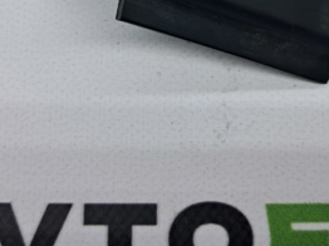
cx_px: 185
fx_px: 627
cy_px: -19
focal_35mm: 66
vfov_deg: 21.2
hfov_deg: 29.4
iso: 50
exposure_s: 1/123
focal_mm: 4
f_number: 1.8
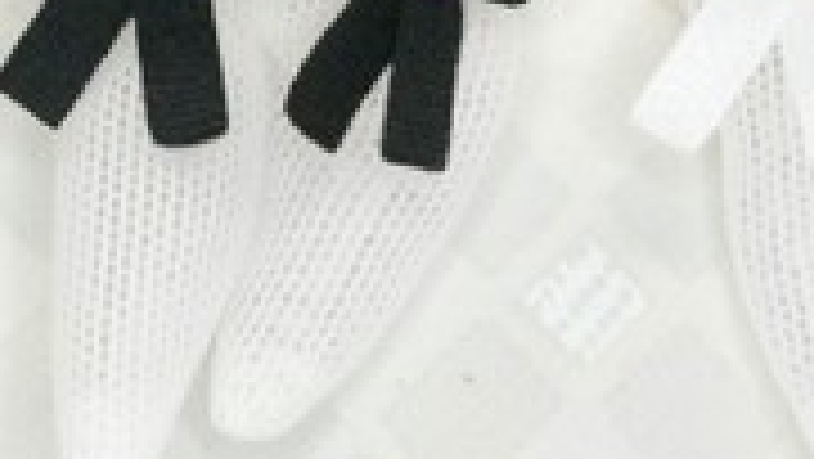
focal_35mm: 139
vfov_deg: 8.7
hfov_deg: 15.4
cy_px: 108
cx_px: 279
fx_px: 3002
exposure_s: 1/40
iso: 200
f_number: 8
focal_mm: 24
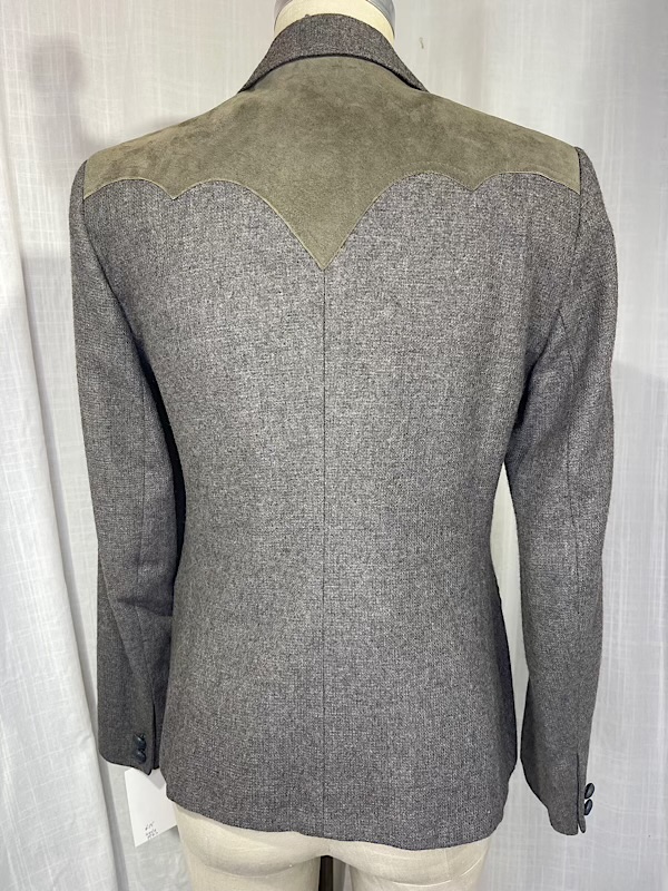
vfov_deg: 69.4
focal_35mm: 25
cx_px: 334
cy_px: 446
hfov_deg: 54.9
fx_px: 643
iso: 40
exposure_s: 1/120
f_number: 1.6
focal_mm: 5.1
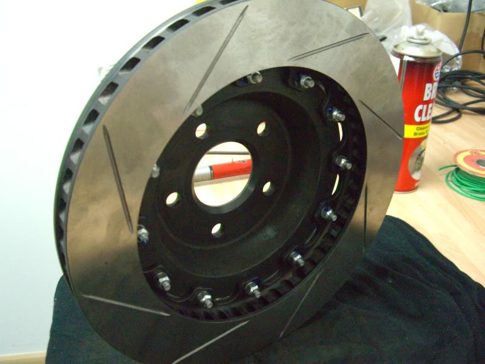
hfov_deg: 49.0
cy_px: 182
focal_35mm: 38
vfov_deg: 37.7
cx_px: 242
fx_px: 532
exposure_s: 1/80
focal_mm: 7.9
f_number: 2.8
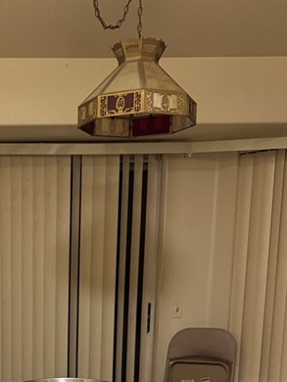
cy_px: 442
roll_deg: +0.8
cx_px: -2
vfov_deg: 27.5
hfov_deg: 22.4
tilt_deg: -13.3
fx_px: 696
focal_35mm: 63
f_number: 1.78
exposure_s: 1/60
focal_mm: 6.76
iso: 640
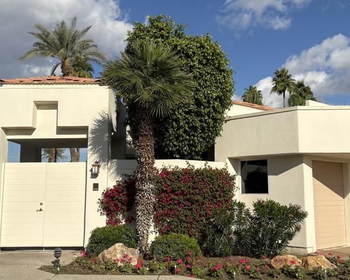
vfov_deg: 33.4
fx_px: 466
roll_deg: +0.8
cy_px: 123
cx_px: 187
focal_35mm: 45
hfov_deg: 41.1
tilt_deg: +9.2
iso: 50
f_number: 1.6
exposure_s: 1/8850
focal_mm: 5.96
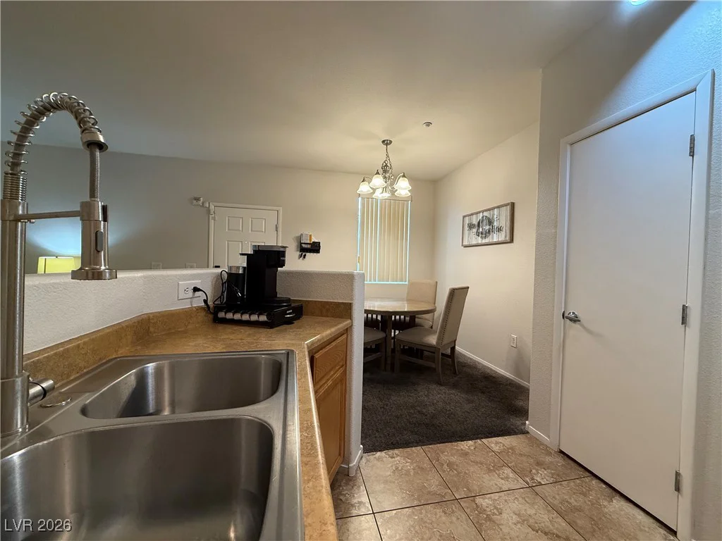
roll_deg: -0.9
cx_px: 361
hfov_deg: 102.1
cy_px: 270
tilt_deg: -1.1
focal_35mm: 14
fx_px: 292
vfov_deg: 85.7
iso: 200
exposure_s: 1/60
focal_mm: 2.22
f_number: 2.2
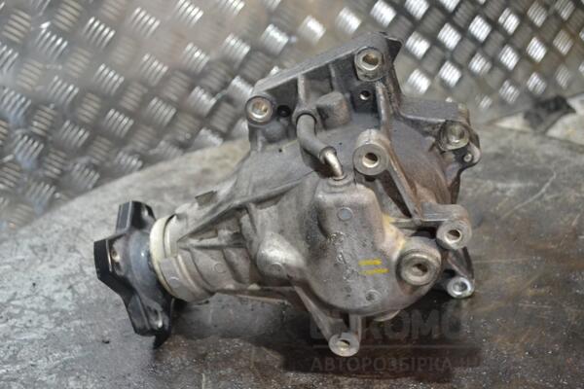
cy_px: 194
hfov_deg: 41.1
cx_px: 292
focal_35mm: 48
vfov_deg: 28.1
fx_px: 779
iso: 3200
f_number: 4.8
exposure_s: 1/25
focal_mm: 32
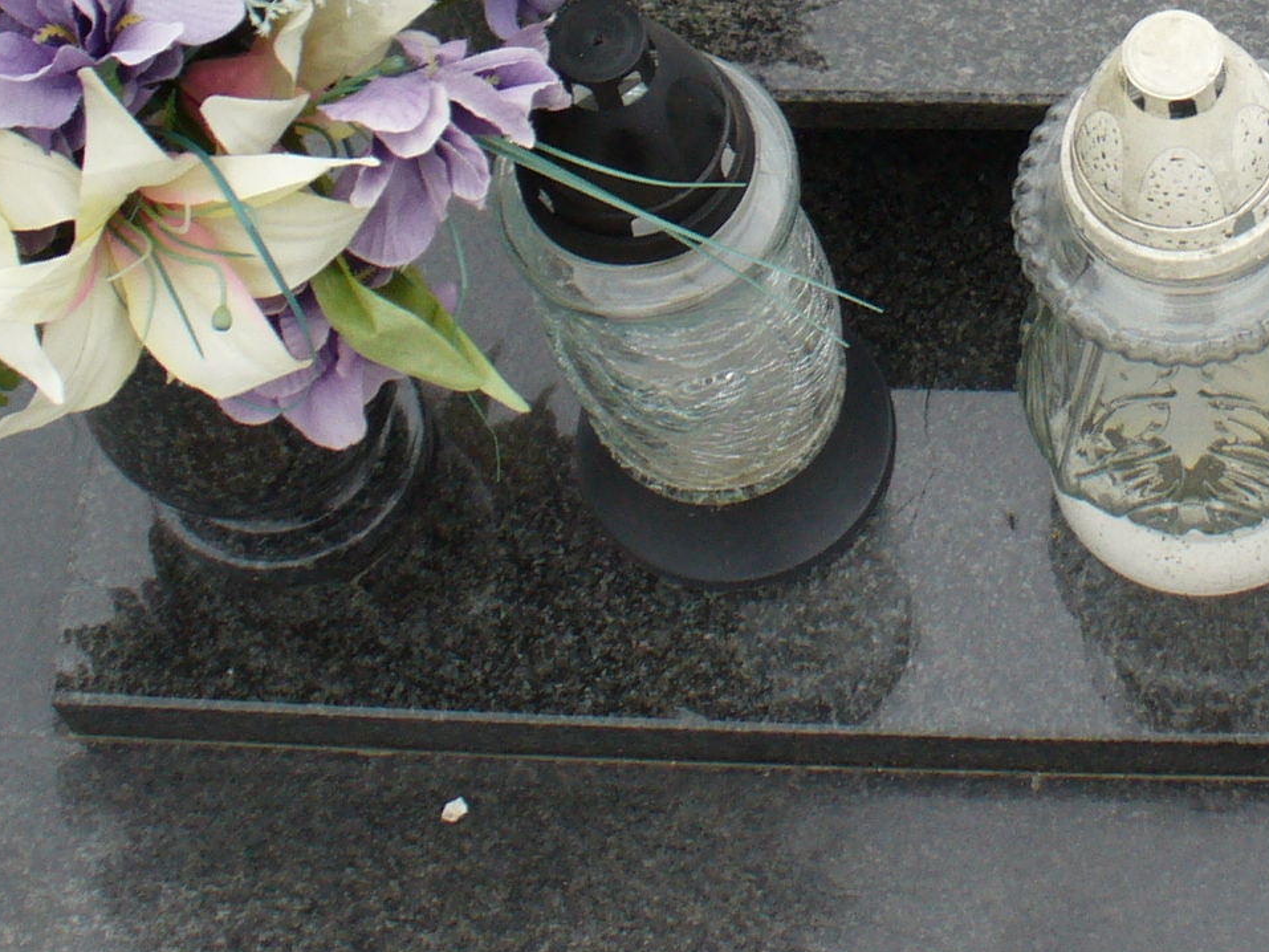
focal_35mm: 99
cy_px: -106
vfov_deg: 14.6
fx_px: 3630
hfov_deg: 19.5
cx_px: 1155
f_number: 2.8
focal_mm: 6.1
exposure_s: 1/250
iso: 80
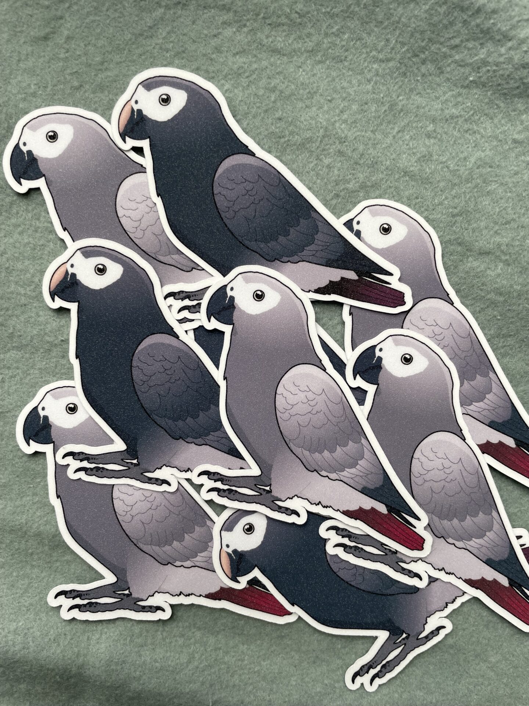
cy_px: 353
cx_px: 264
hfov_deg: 53.1
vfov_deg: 67.3
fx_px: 530
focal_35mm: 26
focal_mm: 4.2
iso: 32
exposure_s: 1/262
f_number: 1.6
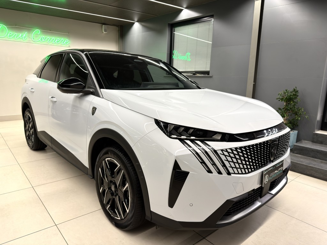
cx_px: 164
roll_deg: -1.8
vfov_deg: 56.8
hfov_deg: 71.6
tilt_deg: -11.0
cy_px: 122
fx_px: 227
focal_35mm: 24
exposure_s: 1/50
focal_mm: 6.76
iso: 125
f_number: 1.78
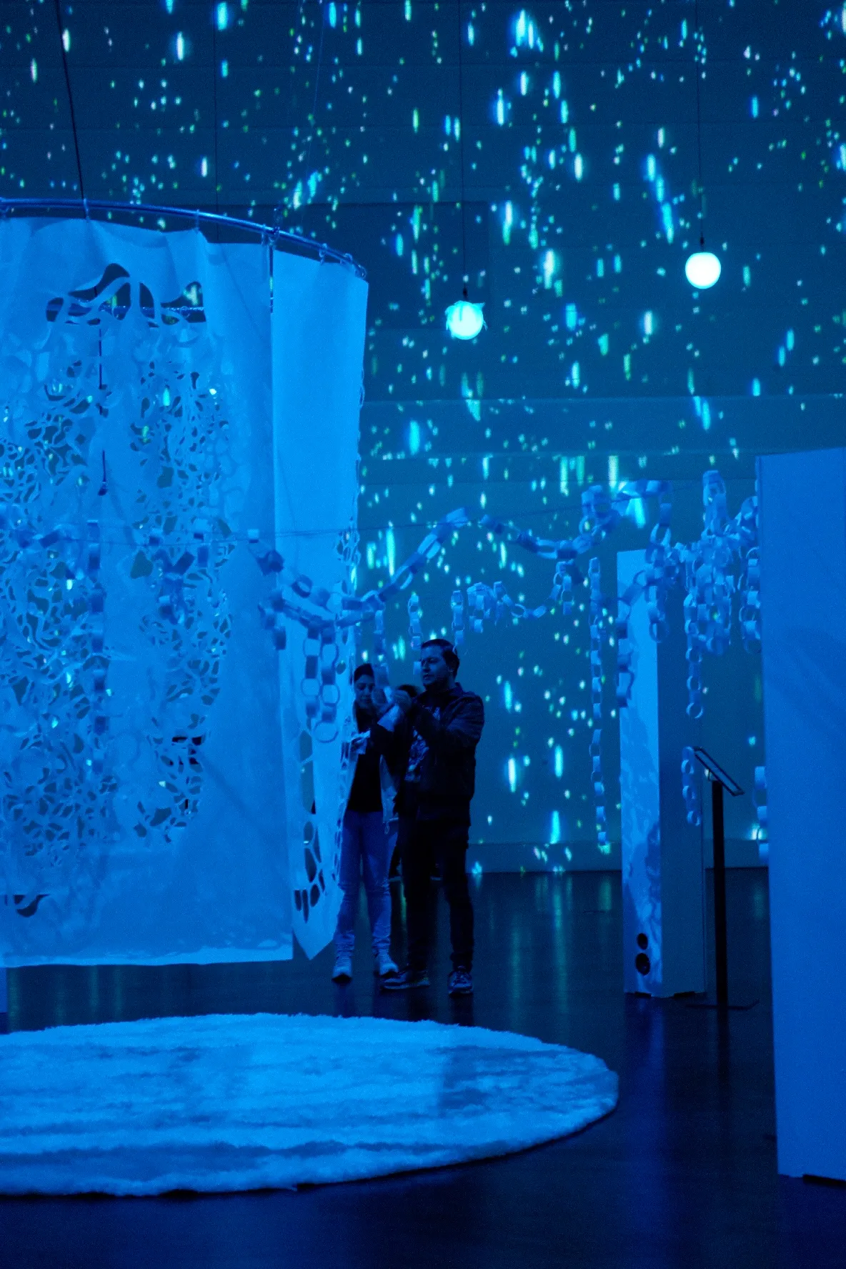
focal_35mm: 53
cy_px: 634
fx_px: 1868
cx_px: 423
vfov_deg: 37.5
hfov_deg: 25.5
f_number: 2
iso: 400
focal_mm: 35
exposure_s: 1/7
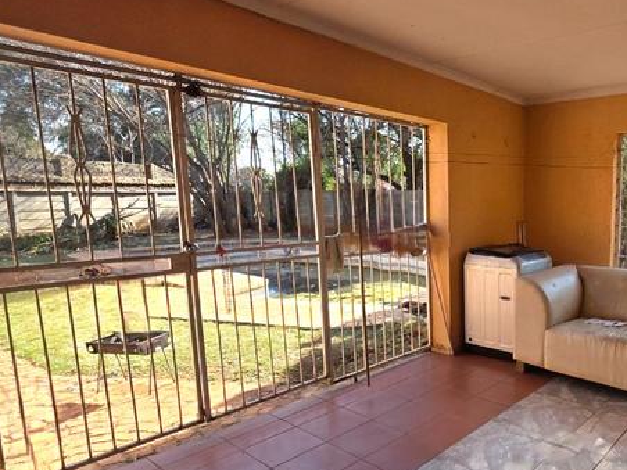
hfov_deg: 65.6
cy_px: 263
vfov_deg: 58.7
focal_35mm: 23
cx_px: 522
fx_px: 417
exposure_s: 1/769
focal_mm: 2.2
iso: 64
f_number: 1.9
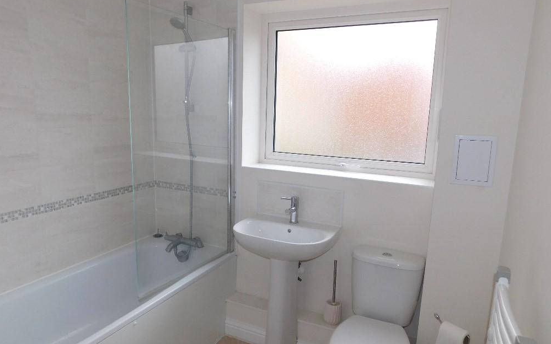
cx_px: 272
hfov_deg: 72.6
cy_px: 177
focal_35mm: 25
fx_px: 375
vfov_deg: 49.3
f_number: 3
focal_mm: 4
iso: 125
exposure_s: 1/30
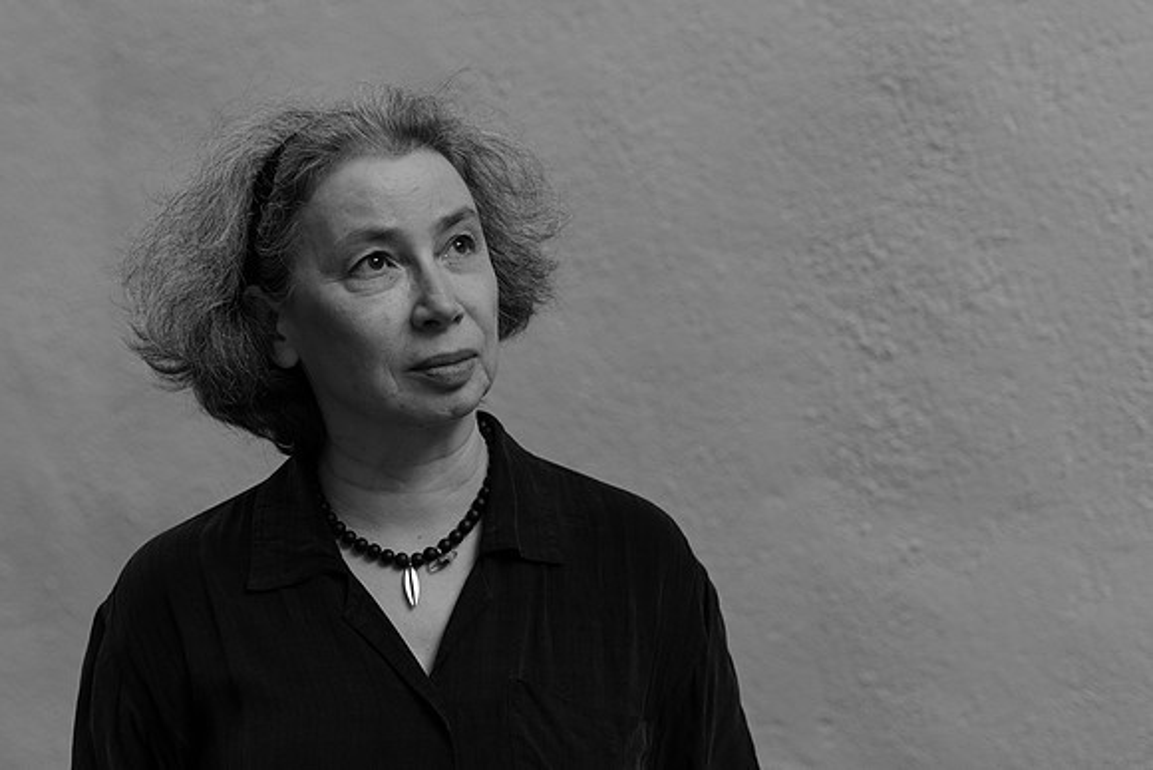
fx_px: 2403
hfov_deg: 27.0
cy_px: 385
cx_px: 576
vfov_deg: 18.2
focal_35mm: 75
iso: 400
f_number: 2.8
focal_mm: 50
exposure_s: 1/320
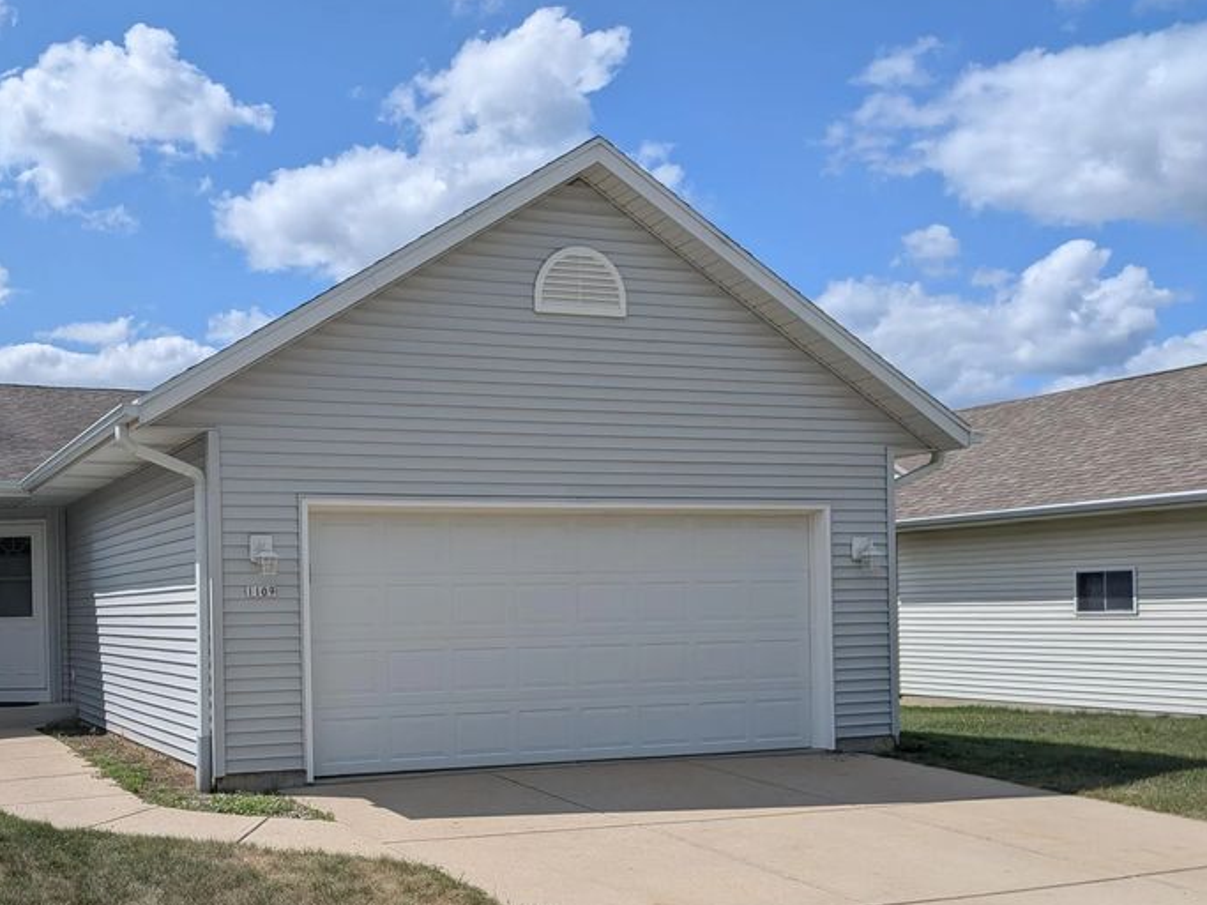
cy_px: 606
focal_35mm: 36
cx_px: 307
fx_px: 1255
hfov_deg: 49.4
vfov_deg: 39.2
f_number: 1.7
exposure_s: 1/2551
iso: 26
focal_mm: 4.53
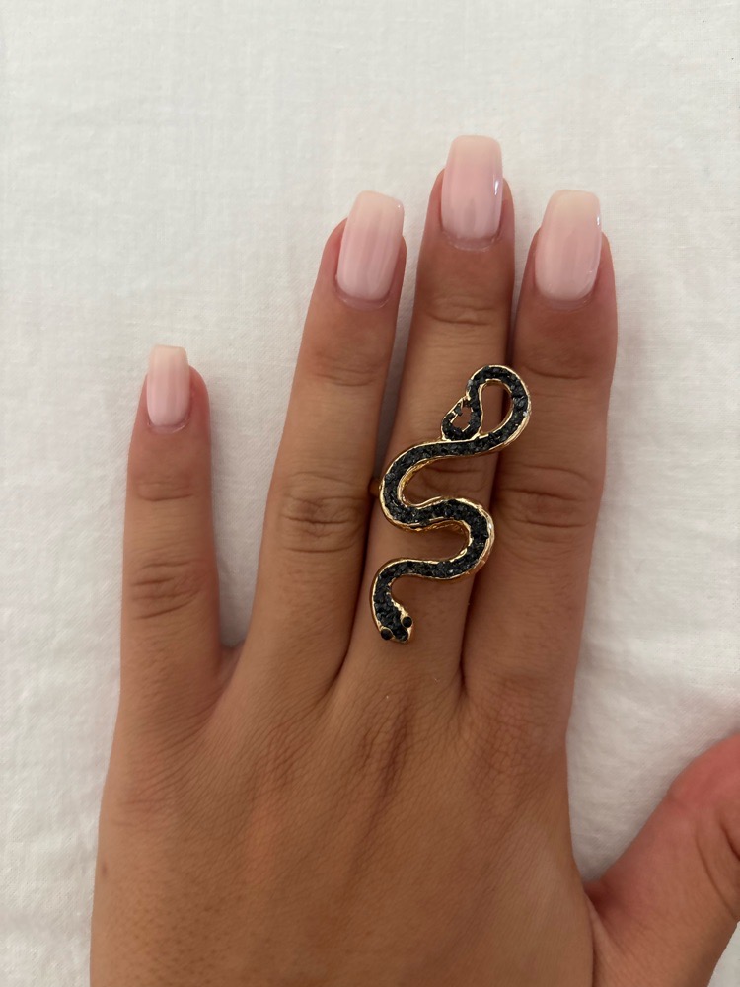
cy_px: 494
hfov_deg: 53.1
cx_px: 370
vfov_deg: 67.3
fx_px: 741
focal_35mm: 26
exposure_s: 1/60
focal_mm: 5.96
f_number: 1.6
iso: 320
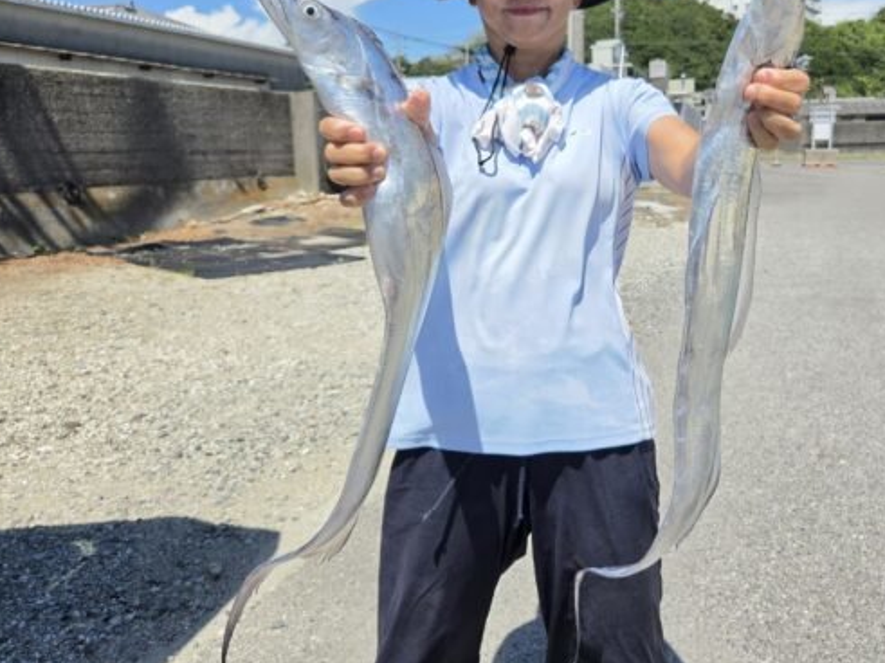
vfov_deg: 46.5
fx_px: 767
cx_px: 548
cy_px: 265
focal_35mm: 30
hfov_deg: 59.3
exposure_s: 1/5543
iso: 80
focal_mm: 5.4
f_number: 1.8
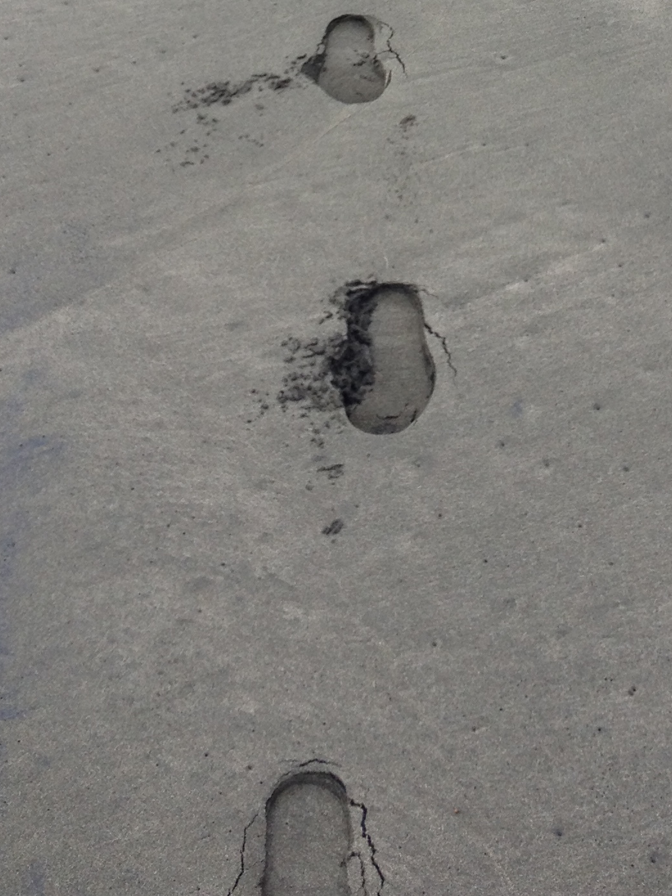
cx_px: 495
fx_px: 2122
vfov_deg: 22.3
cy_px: -134
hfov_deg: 17.9
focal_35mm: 82
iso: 50
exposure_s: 1/283
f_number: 2.4
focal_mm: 4.28
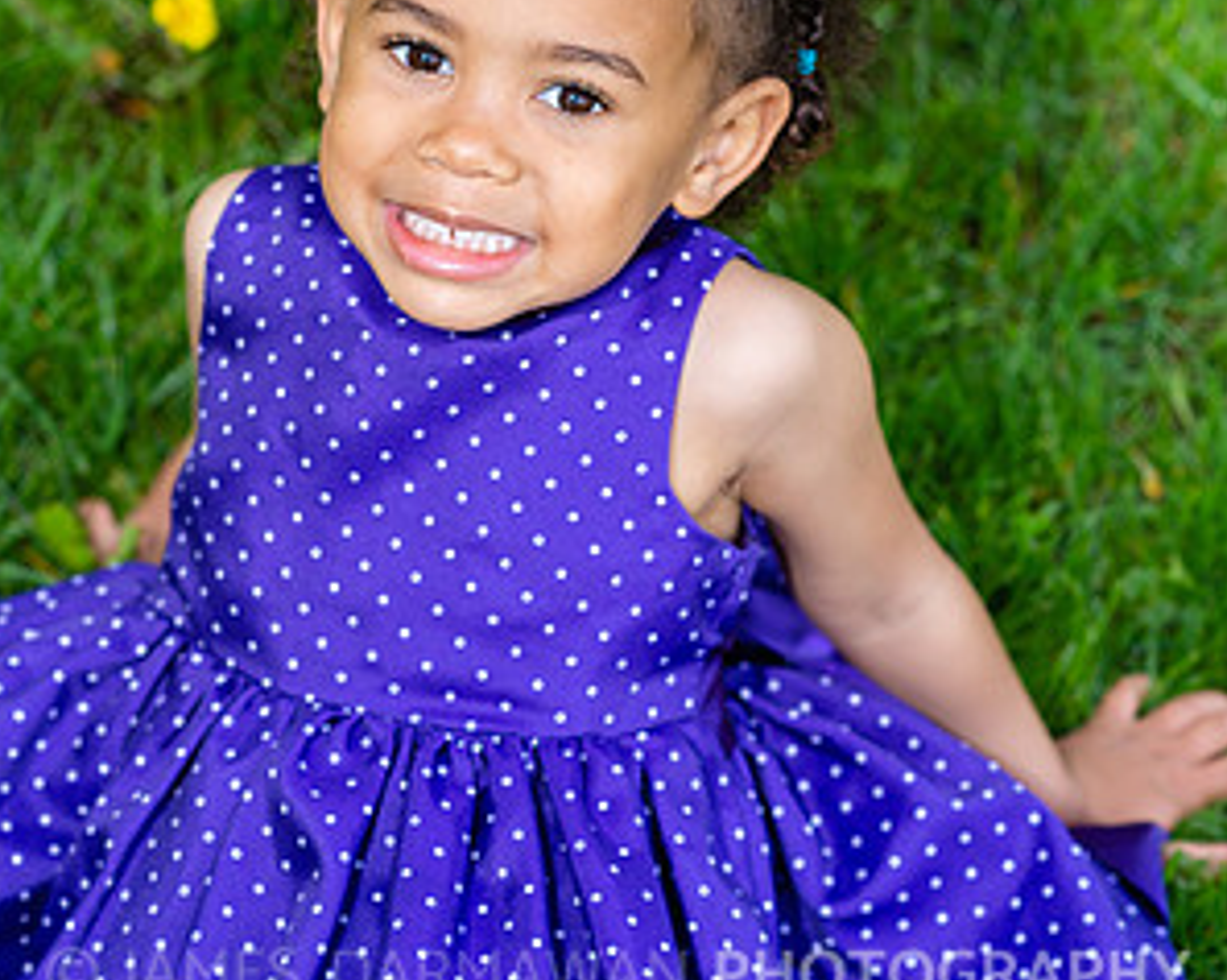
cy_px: 103
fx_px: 4390
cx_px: 611
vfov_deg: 12.6
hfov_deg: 15.9
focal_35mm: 121
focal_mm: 85
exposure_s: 1/160
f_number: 5
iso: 100
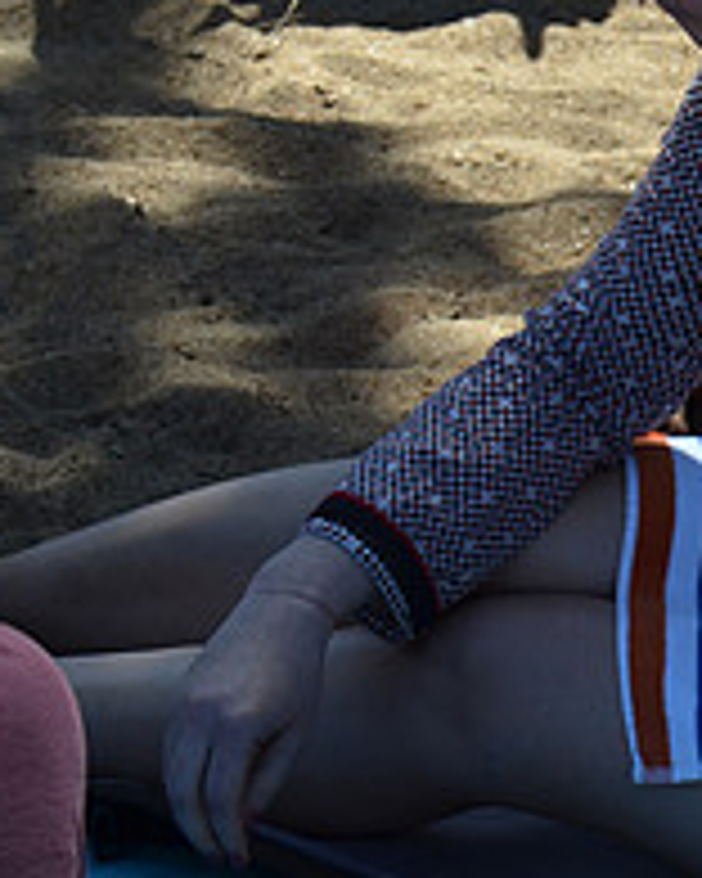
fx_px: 7048
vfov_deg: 7.1
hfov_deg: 5.6
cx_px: 1134
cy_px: 423
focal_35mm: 271
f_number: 8
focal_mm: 65
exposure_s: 1/250
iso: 180
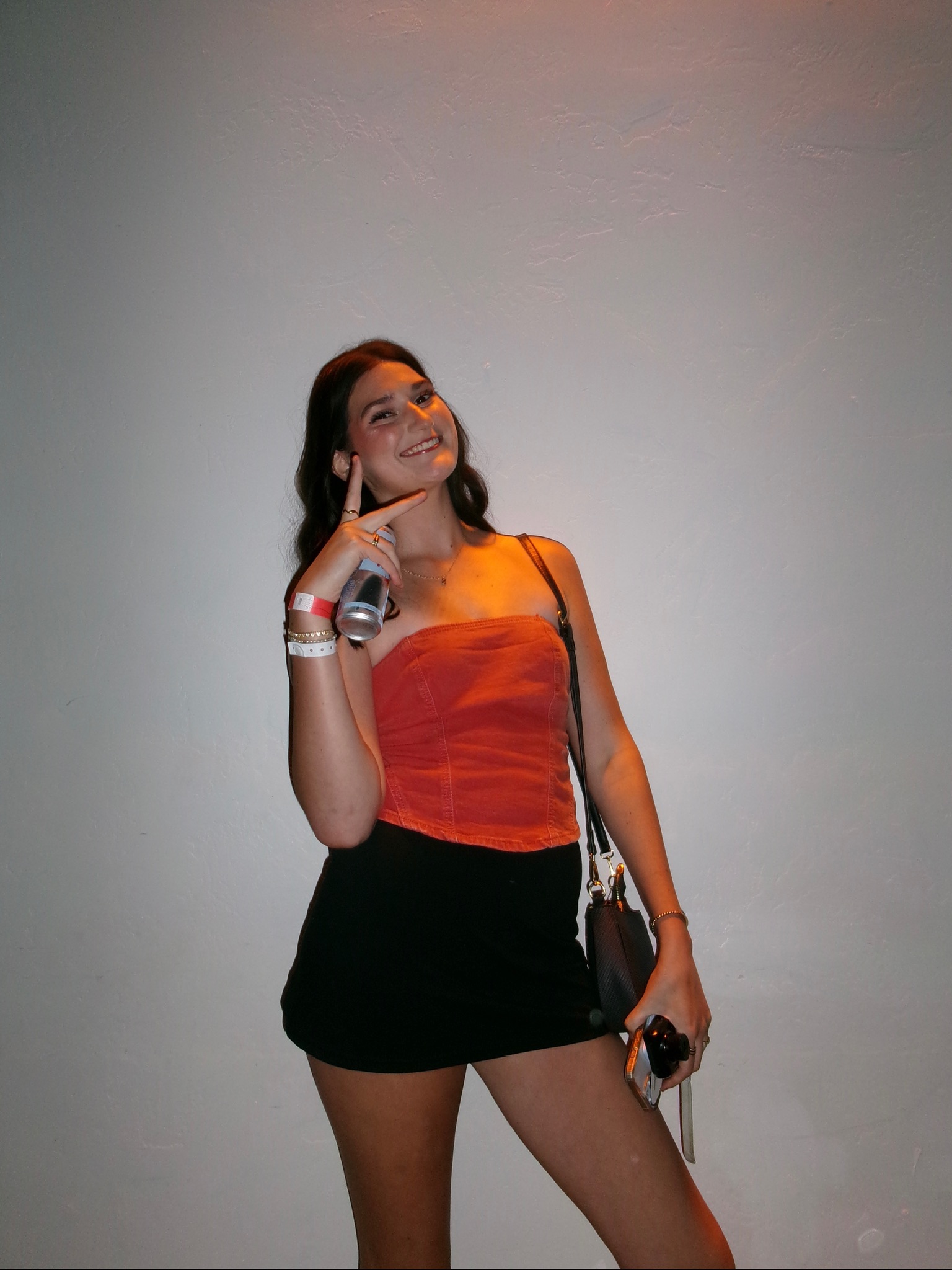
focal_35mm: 28
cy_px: 635
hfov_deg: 49.7
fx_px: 1027
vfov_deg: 63.4
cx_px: 476
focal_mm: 5.1
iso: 200
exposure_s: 1/34
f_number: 3.9
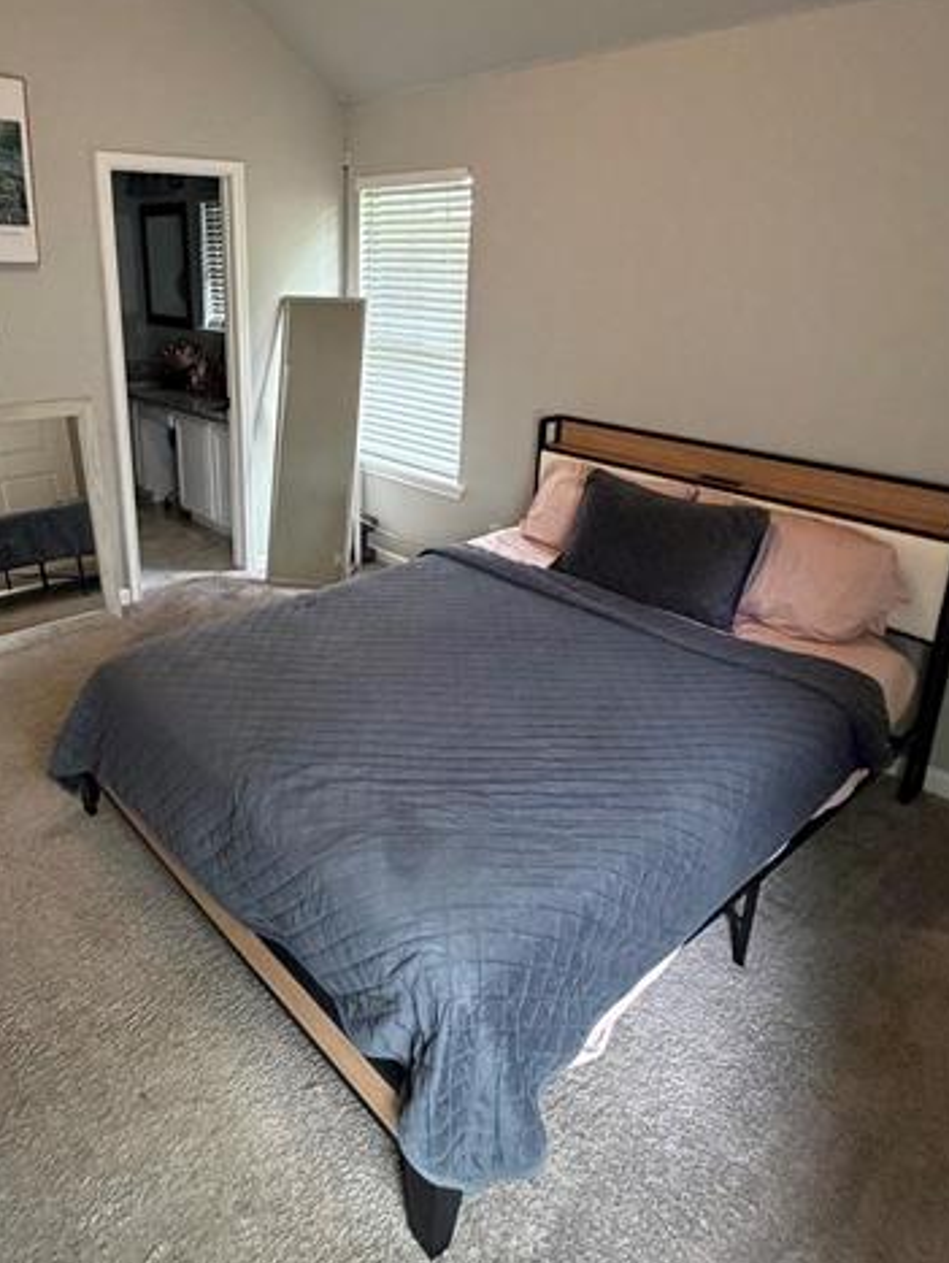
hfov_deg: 58.3
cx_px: 360
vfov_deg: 73.1
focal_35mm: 23
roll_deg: -0.2
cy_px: 506
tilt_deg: -17.3
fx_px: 840
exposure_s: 1/60
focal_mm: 2.22
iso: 500
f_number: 2.2
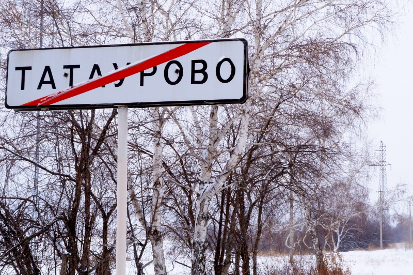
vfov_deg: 16.5
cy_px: 138
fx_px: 946
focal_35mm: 82
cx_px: 206
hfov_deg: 24.6
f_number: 22
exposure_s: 1/100
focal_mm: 55
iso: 2500
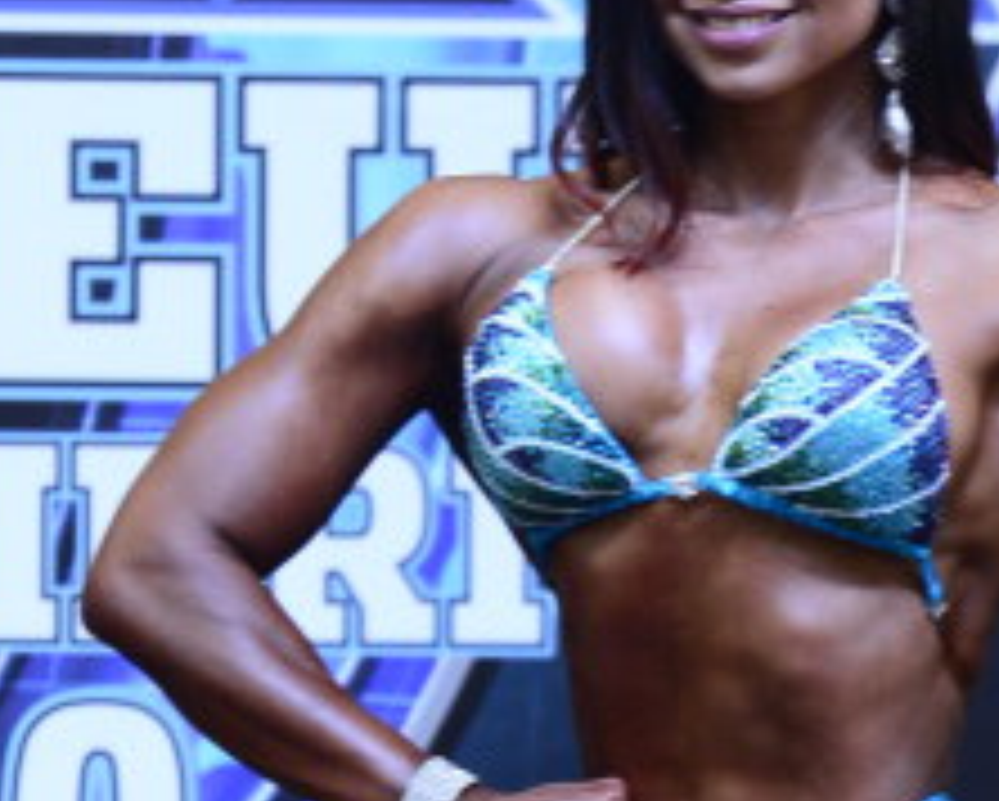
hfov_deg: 2.5
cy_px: 824
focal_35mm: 760
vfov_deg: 2.0
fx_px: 22490
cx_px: 808
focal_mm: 200
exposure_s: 1/160
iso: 1600
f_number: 4.5
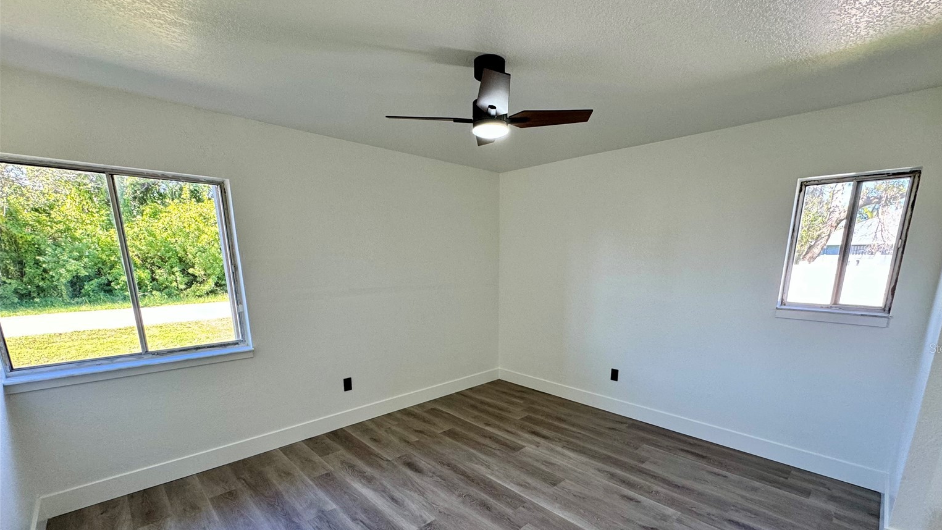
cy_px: 348
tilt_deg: -13.3
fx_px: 400
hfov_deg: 99.3
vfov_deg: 65.5
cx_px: 494
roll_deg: -0.2
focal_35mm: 16
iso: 160
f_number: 2.2
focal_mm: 2.22
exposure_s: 1/120
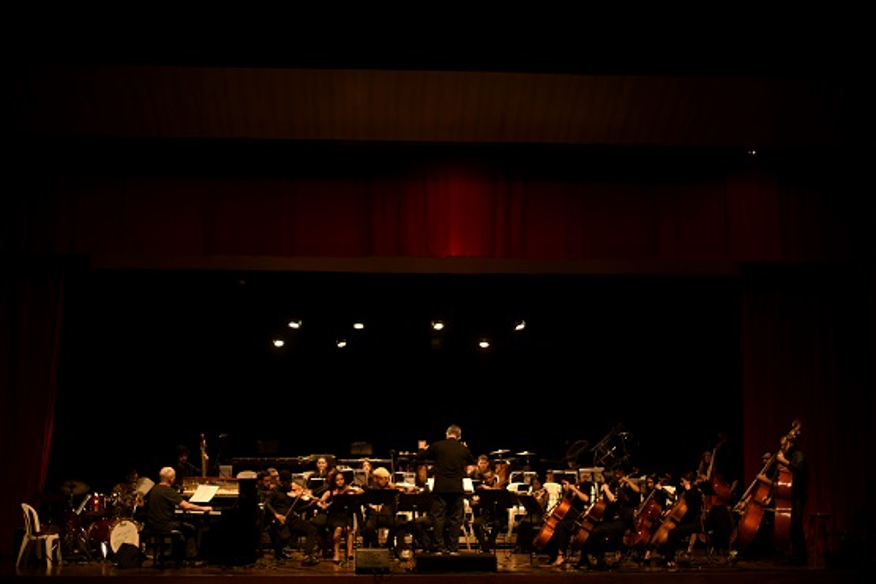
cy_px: 292
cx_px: 438
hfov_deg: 39.6
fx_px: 1217
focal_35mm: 50
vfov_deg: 27.0
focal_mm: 50
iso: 500
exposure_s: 1/125
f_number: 1.8
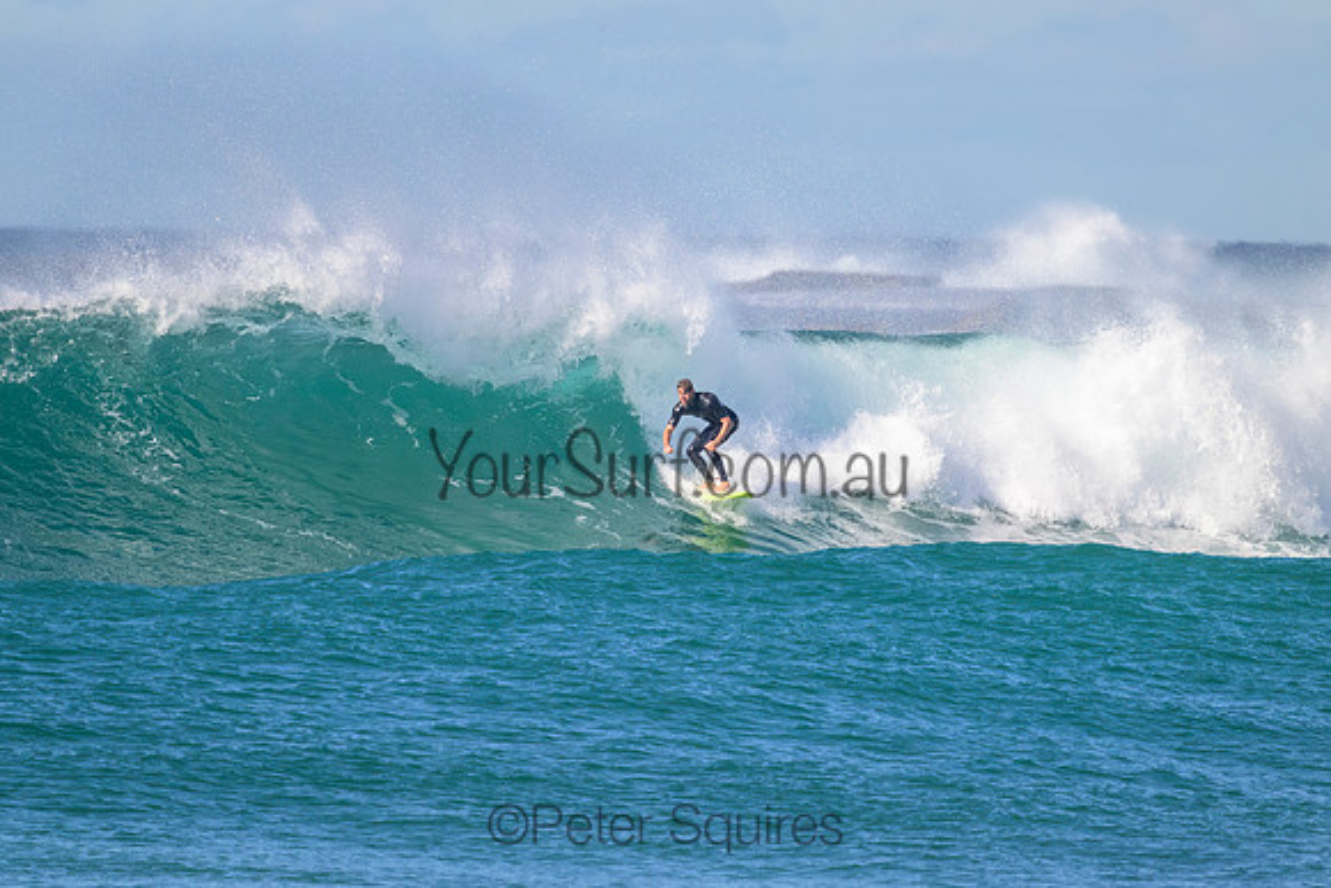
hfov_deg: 2.5
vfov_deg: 1.7
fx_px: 30815
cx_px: 666
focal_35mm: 833
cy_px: 444
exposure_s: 1/2000
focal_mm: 800
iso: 1600
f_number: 11
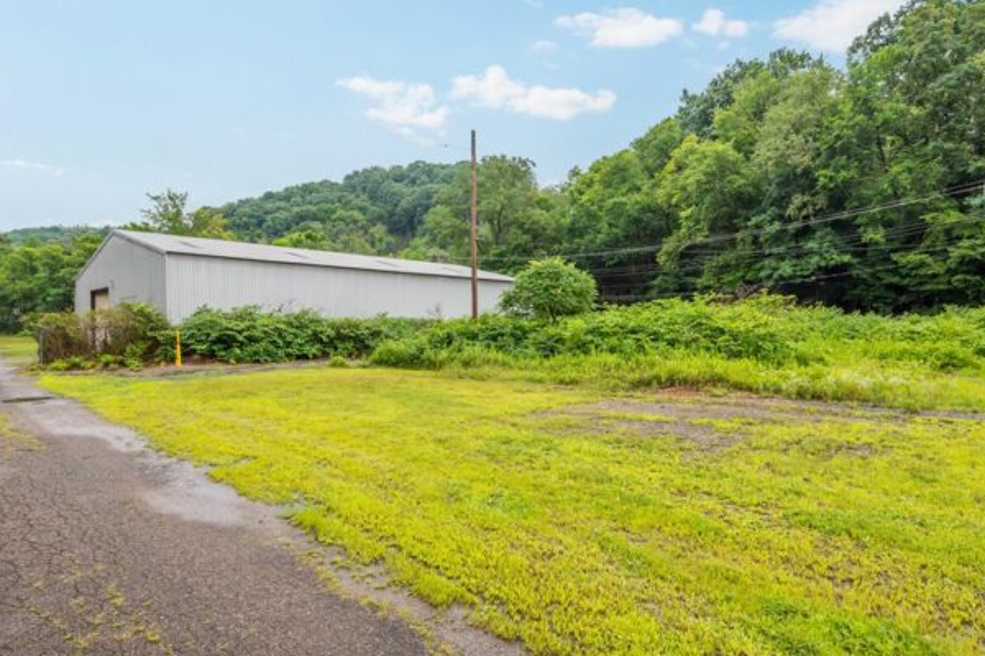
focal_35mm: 20
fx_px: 547
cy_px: 330
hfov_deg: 84.0
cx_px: 484
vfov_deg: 61.9
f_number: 6.3
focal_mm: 10
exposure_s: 1/160
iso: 100
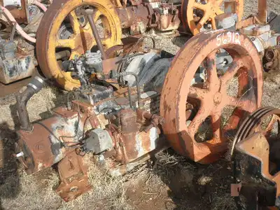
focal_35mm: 44
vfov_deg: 32.9
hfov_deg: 42.9
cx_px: 140
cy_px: 105
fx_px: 356
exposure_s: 1/500
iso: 64
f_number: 3.4
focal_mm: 7.9
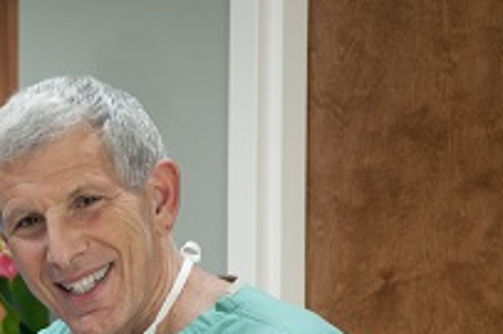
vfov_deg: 5.8
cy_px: 355
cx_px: -35
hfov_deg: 8.7
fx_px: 3267
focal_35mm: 234
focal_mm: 95
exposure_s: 1/40
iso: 400
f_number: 5.6
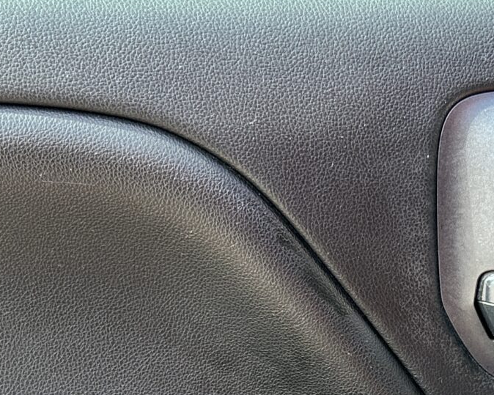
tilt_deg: -27.2
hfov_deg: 21.1
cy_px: 627
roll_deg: +2.9
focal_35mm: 89
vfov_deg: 15.6
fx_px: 1301
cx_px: 435
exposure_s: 1/191
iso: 64
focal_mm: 6.86
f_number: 1.78
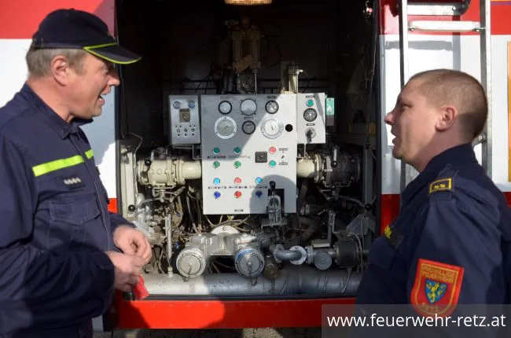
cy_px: 169
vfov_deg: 47.7
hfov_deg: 67.5
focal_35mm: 27
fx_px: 382
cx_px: 256
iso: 100
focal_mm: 18
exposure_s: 1/640
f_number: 3.5
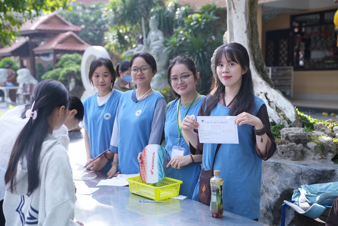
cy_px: 113
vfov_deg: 28.1
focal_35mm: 48
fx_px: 451
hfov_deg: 41.1
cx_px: 169
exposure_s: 1/320
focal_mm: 48
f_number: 3.2
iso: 200
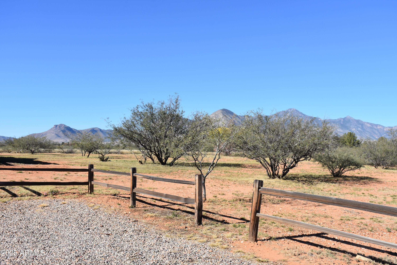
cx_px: 198
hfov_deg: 53.1
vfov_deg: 36.9
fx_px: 397
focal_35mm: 36
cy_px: 132
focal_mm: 24
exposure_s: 1/500
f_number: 8
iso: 180
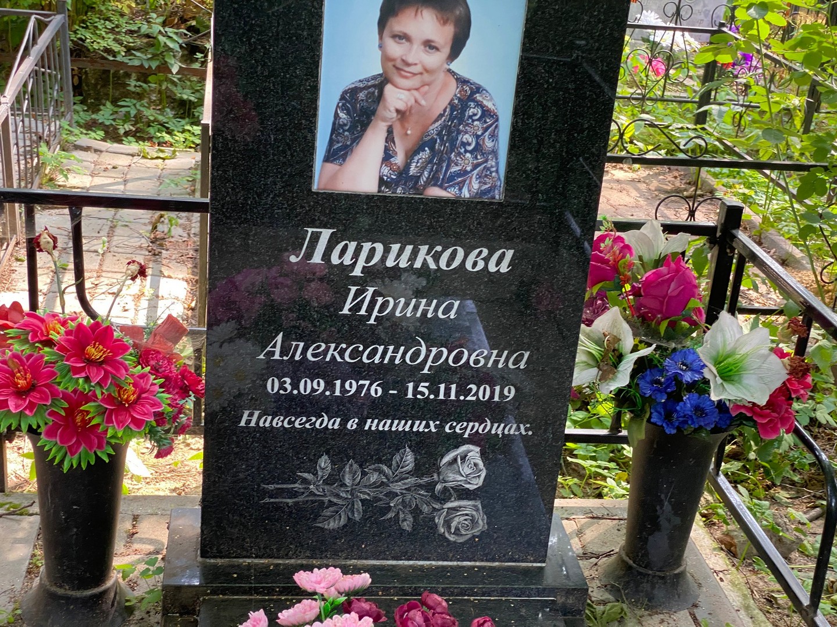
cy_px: 314
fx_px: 1257
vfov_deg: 28.0
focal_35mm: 52
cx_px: 418
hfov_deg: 36.8
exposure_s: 1/121
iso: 100
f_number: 2
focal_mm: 6
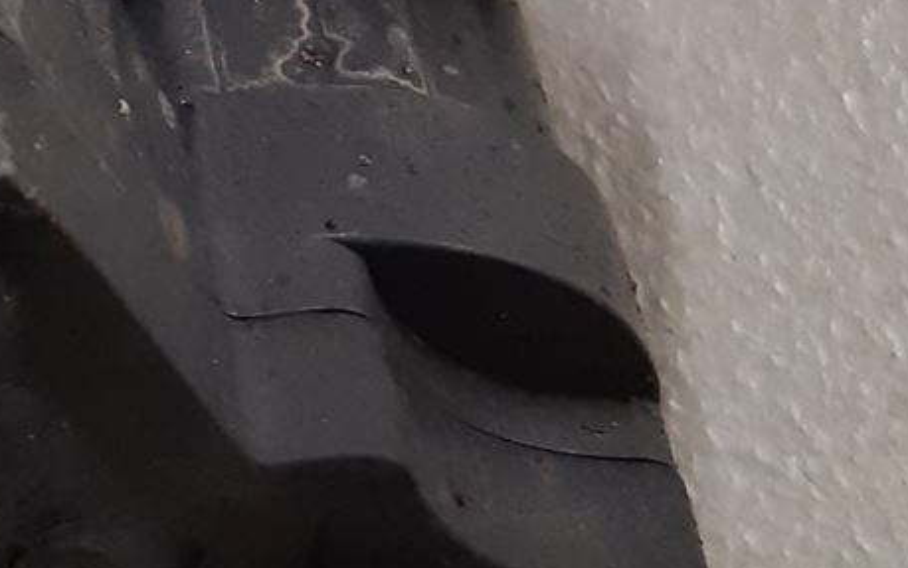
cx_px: -473
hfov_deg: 15.6
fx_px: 3044
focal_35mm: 123
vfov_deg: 10.1
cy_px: -402
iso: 125
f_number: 1.7
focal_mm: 3.93
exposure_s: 1/50
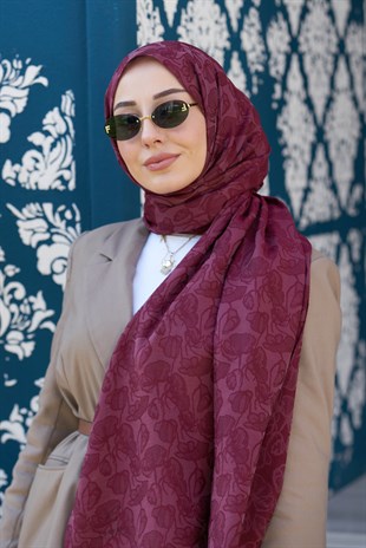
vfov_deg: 17.1
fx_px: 1827
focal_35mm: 120
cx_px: 183
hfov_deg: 11.4
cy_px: 274
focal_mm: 120
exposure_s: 1/200
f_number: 4.5
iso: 200
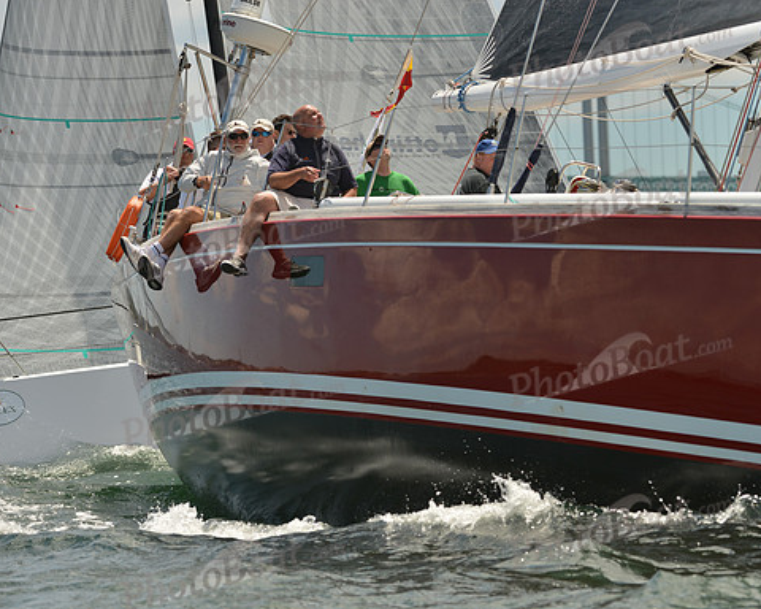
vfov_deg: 6.8
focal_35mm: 227
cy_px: 305
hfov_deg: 8.5
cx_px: 428
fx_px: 5113
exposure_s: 1/1000
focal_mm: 200
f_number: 5.6
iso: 200
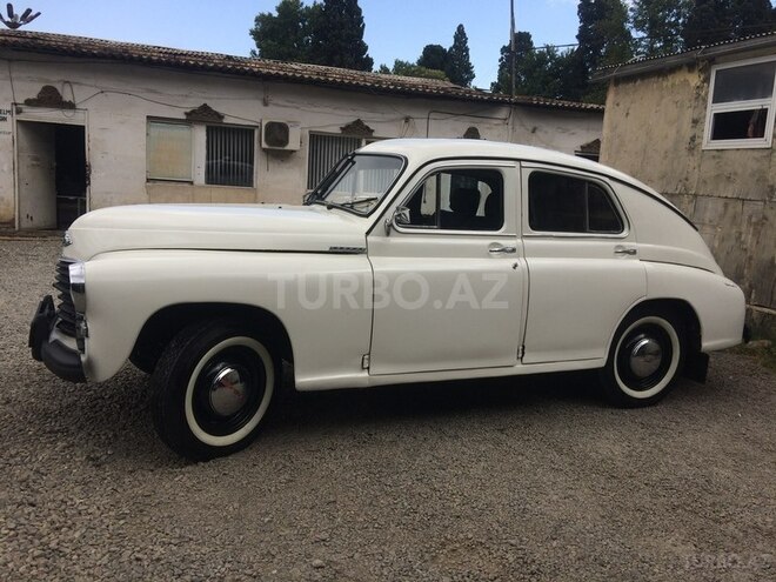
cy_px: 291
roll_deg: -2.7
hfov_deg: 61.7
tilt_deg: -12.8
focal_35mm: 29
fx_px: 650
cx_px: 388
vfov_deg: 48.2
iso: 32
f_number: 2.2
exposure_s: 1/1325
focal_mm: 4.15
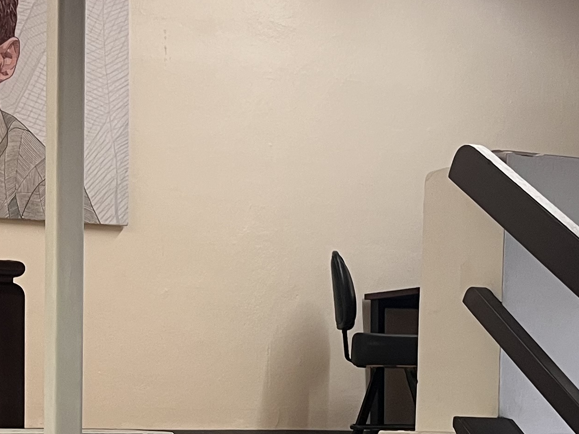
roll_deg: +0.0
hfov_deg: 23.3
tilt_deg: -3.1
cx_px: 240
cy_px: 467
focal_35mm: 84
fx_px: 1405
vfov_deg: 17.0
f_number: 1.6
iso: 125
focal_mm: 5.1
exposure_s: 1/60
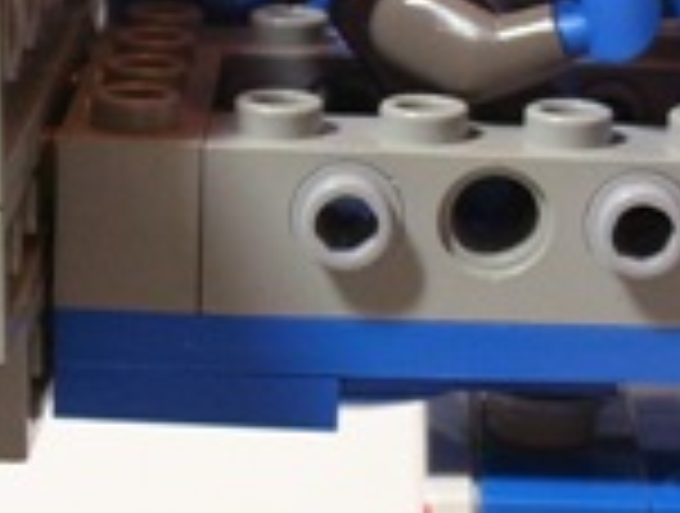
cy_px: 162
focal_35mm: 148
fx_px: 2914
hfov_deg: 13.3
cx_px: 484
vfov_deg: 10.1
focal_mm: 7
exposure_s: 1/20
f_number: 3
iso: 160
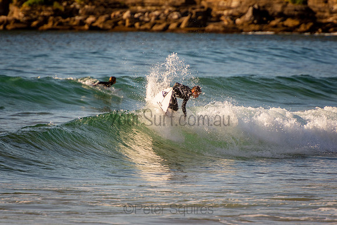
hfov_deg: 3.4
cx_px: 168
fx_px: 5618
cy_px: 112
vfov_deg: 2.3
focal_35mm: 600
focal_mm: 400
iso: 360
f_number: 5.6
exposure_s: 1/1250
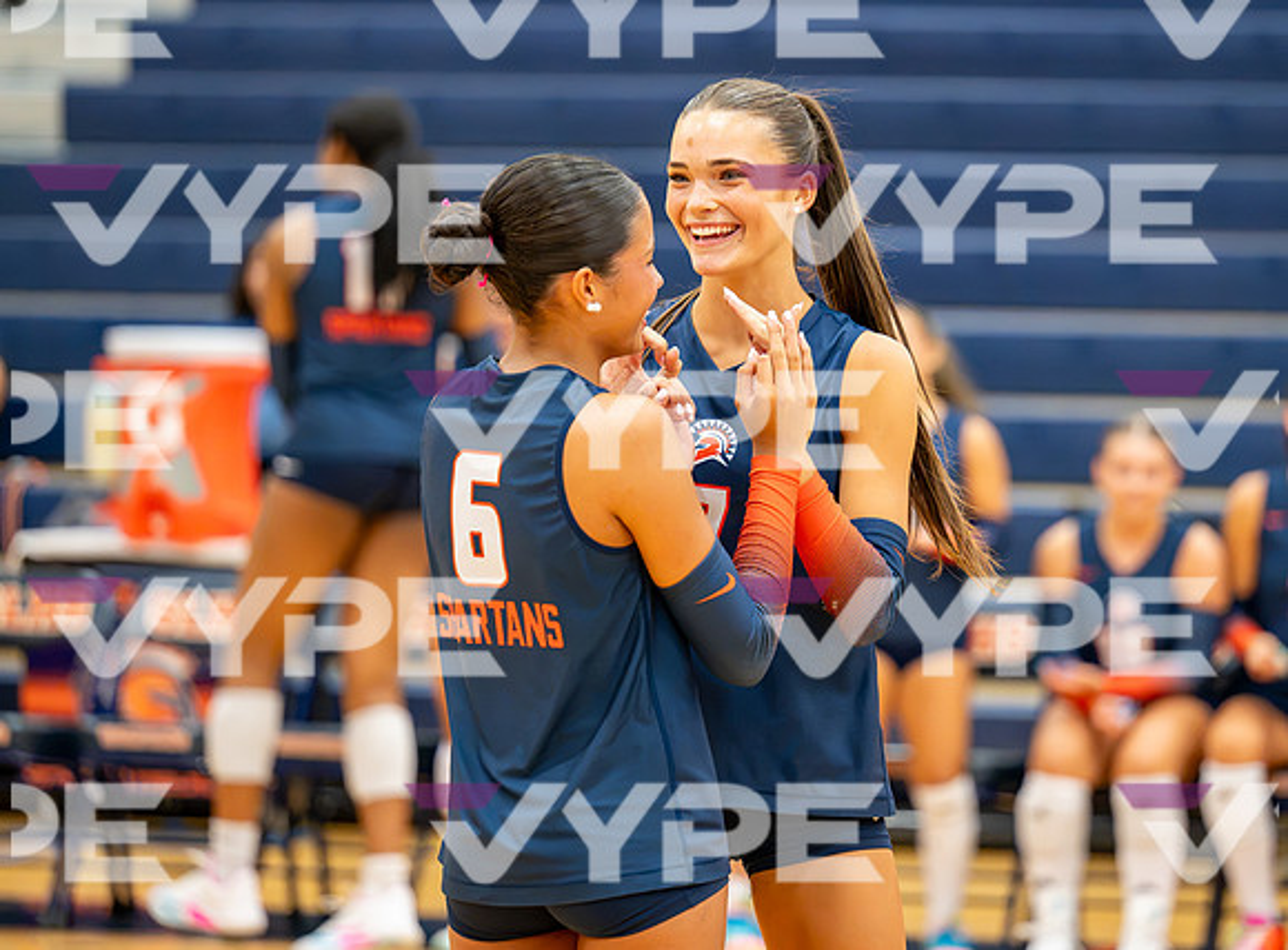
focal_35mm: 202
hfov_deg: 9.9
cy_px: 385
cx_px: 748
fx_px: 7470
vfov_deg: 7.3
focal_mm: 155
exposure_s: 1/800
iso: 6400
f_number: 2.8
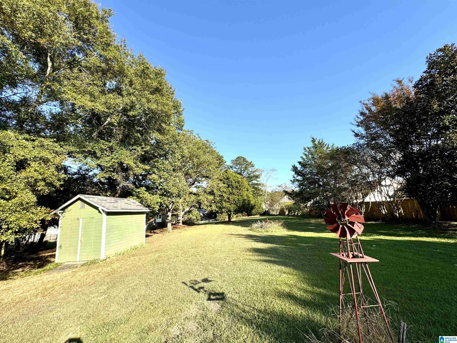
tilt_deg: +11.3
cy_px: 172
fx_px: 185
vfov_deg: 85.7
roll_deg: +3.9
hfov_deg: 102.1
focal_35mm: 14
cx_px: 228
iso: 50
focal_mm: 2.22
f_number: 2.2
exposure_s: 1/956
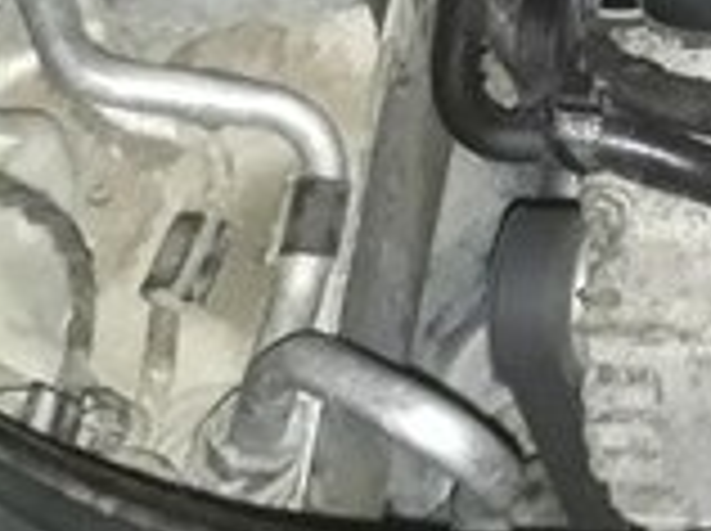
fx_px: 2317
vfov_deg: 11.9
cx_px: 1260
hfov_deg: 15.2
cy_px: -479
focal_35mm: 113
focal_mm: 3.6
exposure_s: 1/17
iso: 250
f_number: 1.9
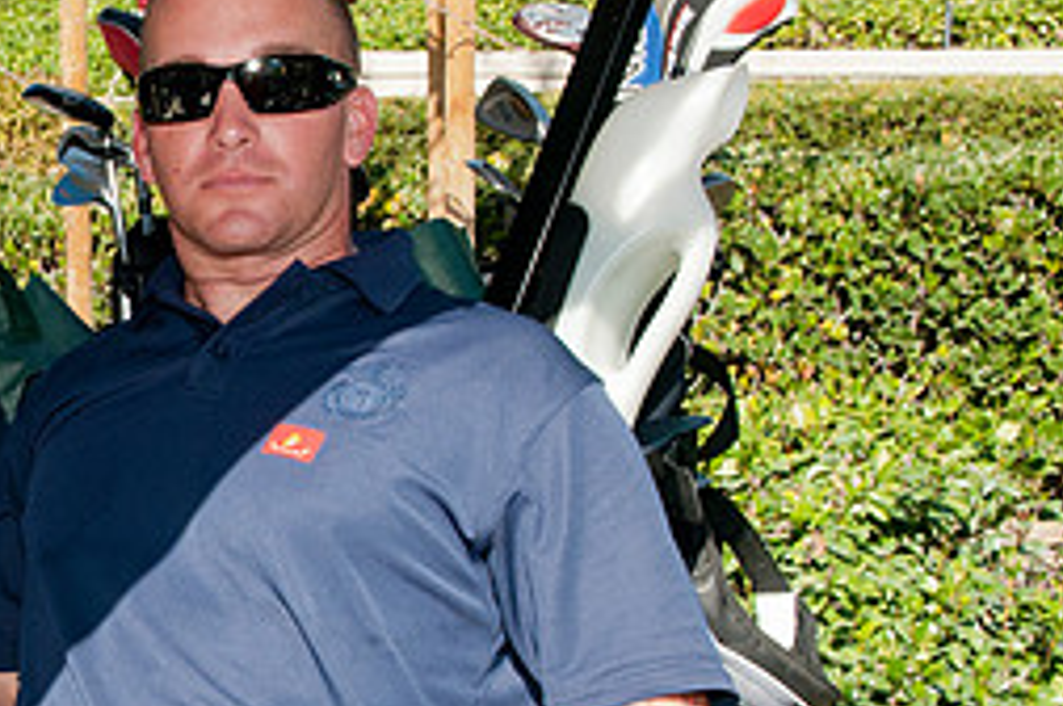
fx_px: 2330
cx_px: -109
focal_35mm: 79
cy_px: 427
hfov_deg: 24.0
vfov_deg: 17.2
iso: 400
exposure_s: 1/200
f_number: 9
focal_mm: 23
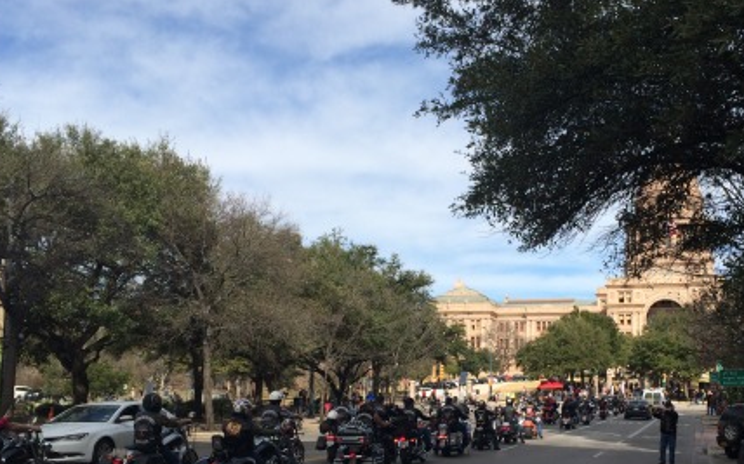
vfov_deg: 27.6
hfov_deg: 43.3
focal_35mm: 46
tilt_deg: +2.7
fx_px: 932
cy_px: 344
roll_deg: +0.3
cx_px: 447
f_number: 2.2
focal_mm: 4.15
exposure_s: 1/1953
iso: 32
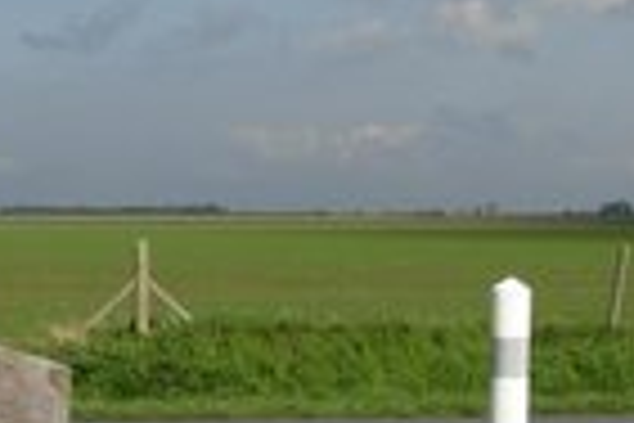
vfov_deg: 12.2
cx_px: -22
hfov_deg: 17.8
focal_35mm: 112
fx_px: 1972
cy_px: 292
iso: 79
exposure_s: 1/627
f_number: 4.9
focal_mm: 6.3
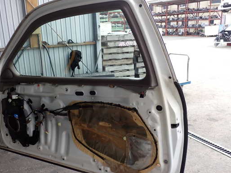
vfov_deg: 40.7
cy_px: 88
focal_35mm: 35
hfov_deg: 52.5
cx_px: 106
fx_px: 234
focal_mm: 5.4
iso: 100
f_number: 3.2
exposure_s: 1/250
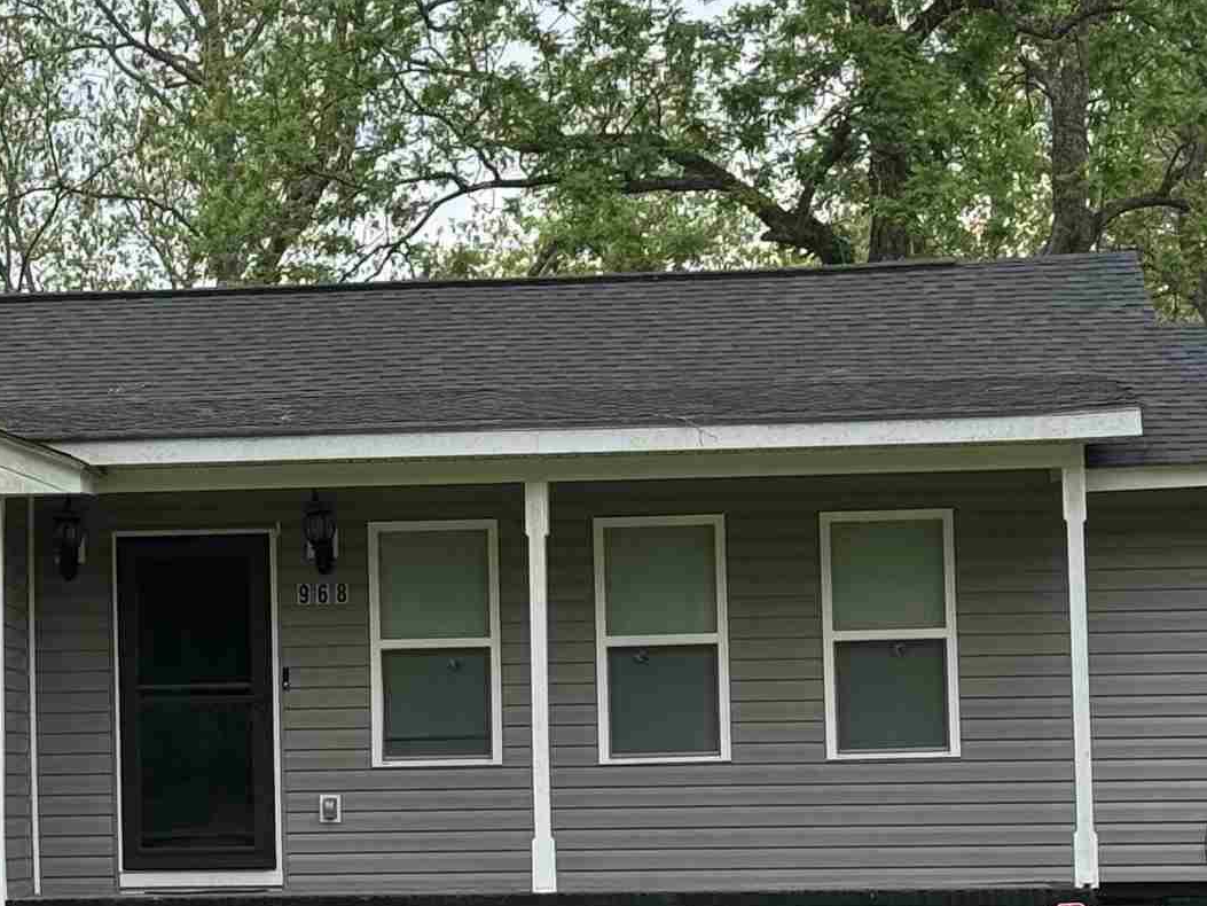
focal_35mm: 140
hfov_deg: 14.0
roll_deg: +0.8
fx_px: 4882
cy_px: 510
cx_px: 172
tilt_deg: +2.8
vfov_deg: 10.6
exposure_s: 1/832
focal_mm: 6.76
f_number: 1.78
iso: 64
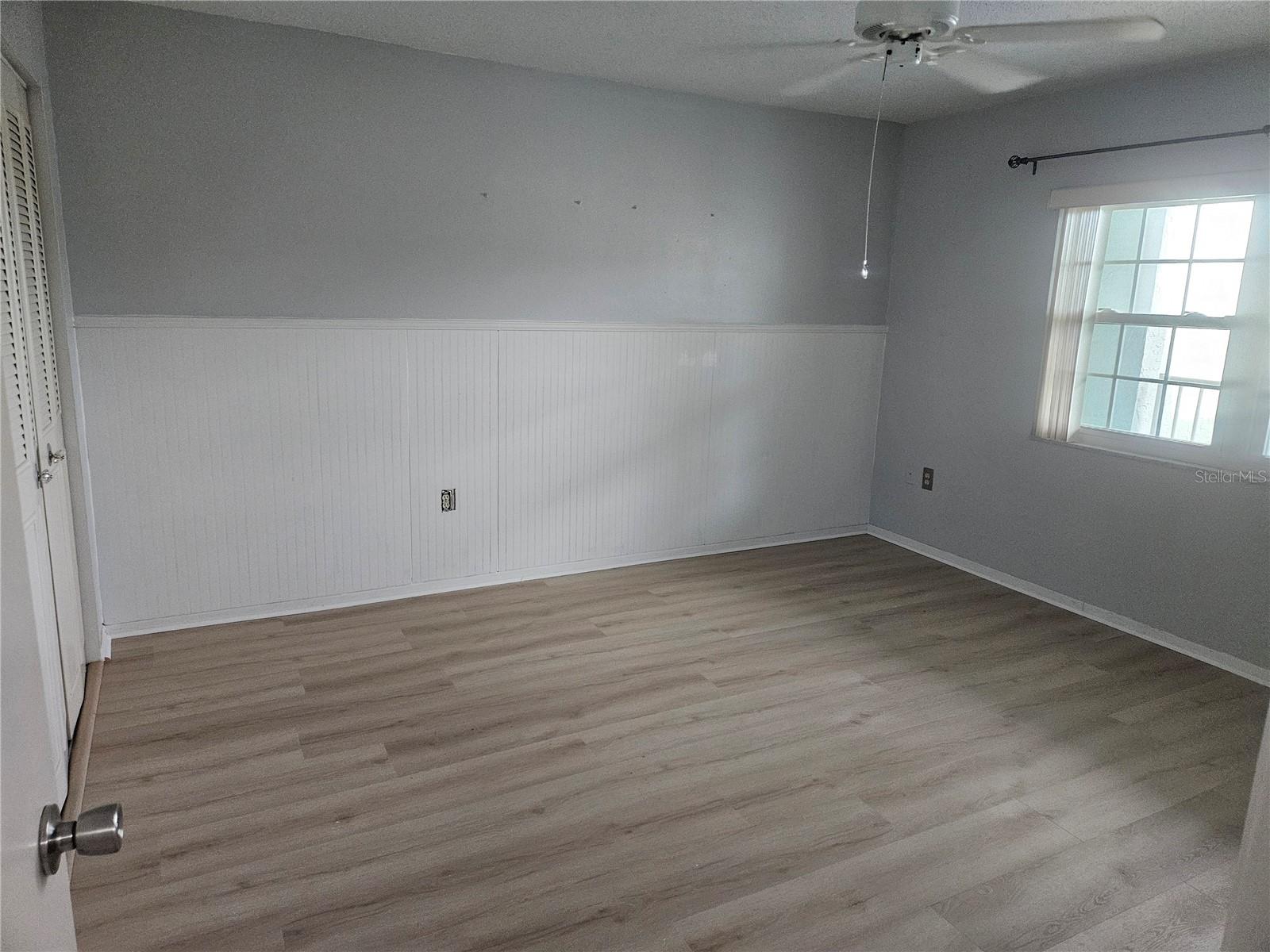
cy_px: 476
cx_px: 635
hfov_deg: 73.9
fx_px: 844
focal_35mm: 23
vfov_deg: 58.9
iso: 640
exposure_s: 1/120
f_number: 1.8
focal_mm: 5.4
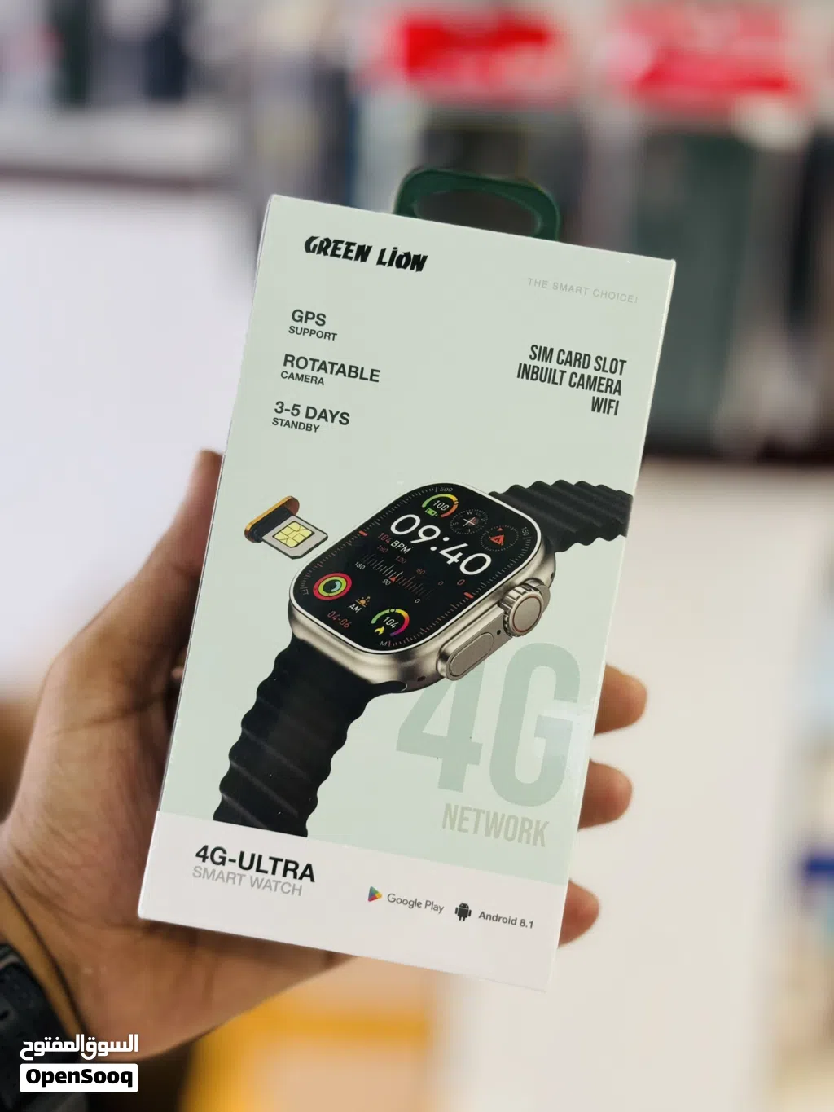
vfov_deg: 39.7
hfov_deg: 30.3
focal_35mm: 48
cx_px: 417
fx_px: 1542
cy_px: 556
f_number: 1.78
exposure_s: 1/114
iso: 100
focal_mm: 6.76
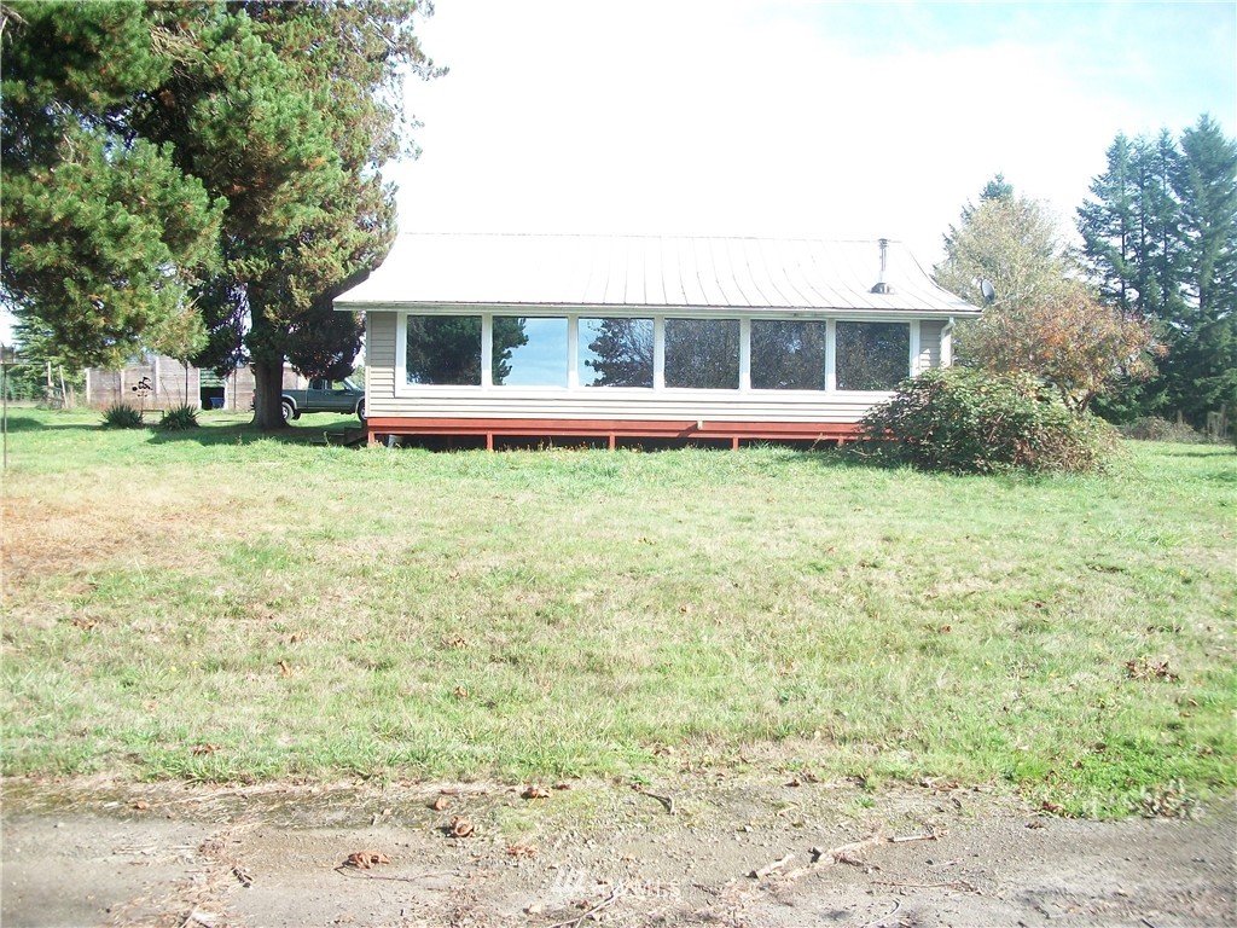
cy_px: 464
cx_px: 618
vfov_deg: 44.2
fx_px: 1144
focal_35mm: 32
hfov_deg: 56.8
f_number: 2.9
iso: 80
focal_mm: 5.7
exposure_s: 1/320
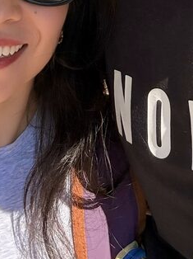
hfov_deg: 16.6
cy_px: -140
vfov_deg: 19.2
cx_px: 157
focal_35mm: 88
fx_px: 655
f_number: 1.9
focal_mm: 2.69
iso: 40
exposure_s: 1/1225
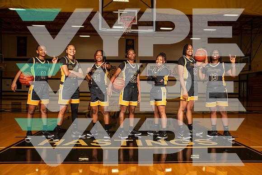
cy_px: 88
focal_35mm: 32
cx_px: 131
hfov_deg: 58.7
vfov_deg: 41.1
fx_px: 233
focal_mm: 32
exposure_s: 1/400
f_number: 7.1
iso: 640
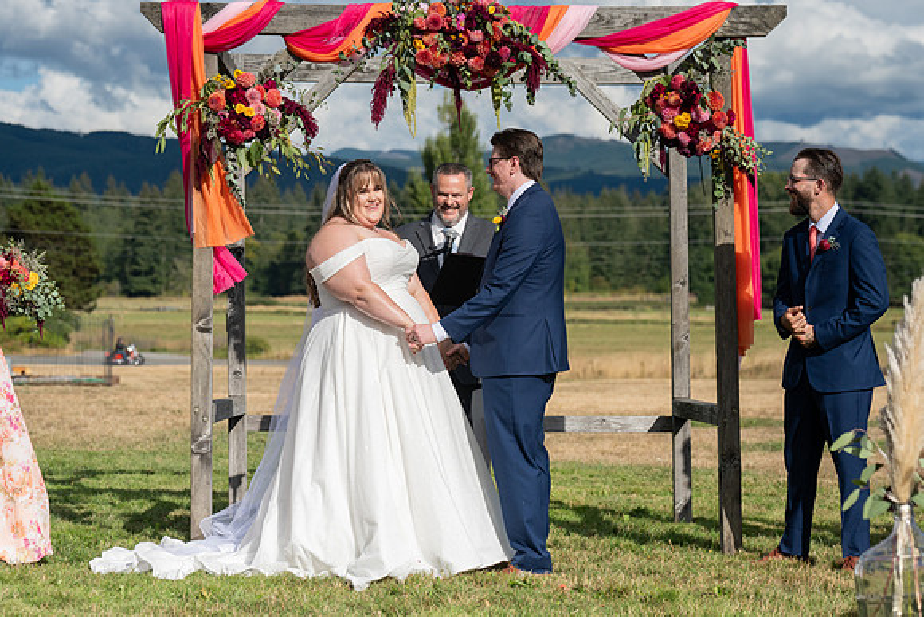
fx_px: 2224
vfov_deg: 15.8
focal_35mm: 87
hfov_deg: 23.5
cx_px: 463
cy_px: 309
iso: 400
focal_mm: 83
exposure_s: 1/8000
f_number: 4.5
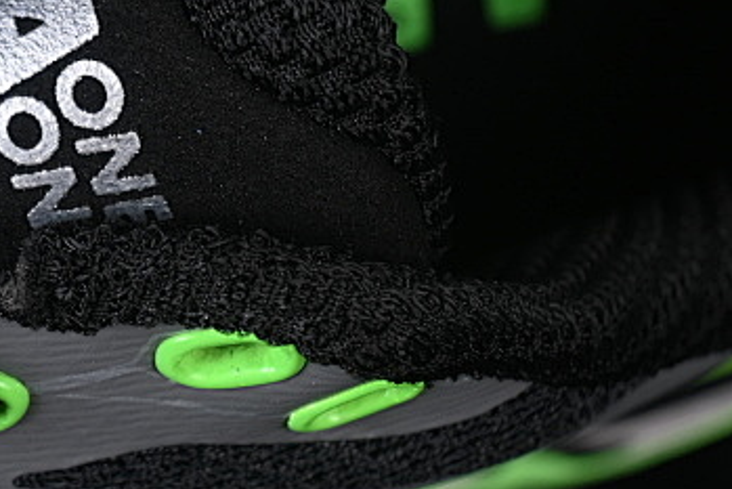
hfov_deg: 8.8
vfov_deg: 5.9
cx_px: -63
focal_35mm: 232
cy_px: 61
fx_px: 4719
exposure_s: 1/60
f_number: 6.3
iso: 160
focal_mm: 50
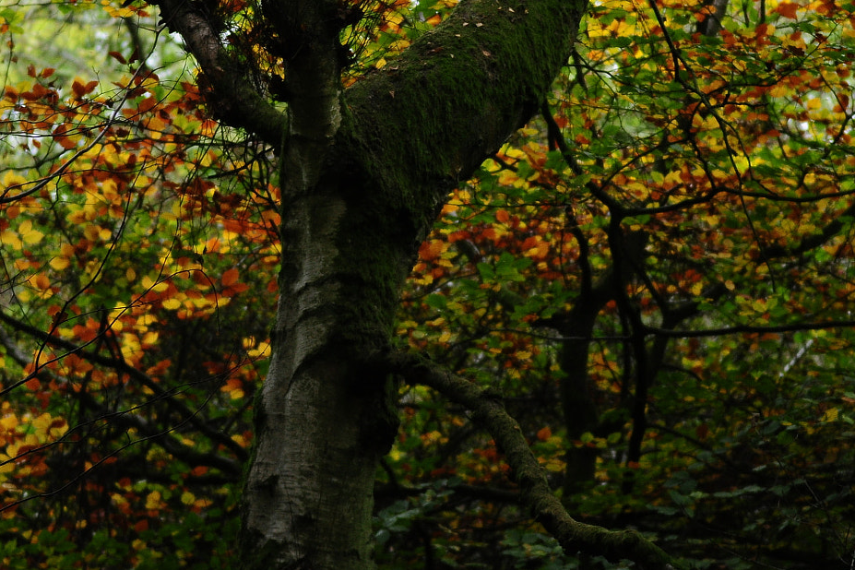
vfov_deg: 7.6
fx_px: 4298
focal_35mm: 181
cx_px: 474
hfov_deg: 11.4
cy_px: 106
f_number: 3.2
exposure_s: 1/250
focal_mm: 70
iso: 500
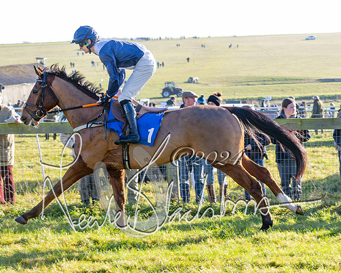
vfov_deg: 14.8
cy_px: 174
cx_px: 260
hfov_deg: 18.4
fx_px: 1044
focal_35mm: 104
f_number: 4
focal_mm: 48
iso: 640
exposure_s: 1/1000
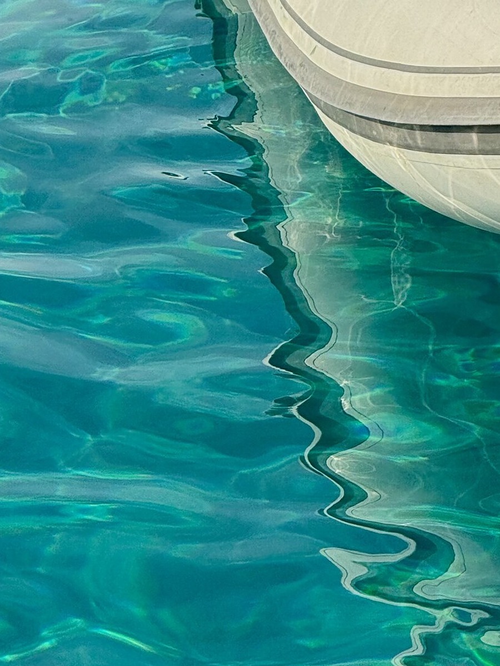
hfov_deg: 12.4
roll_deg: -0.8
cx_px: 250
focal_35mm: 120
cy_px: 333
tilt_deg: -19.7
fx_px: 2310
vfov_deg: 16.4
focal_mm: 15.66
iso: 50
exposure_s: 1/870
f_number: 2.8
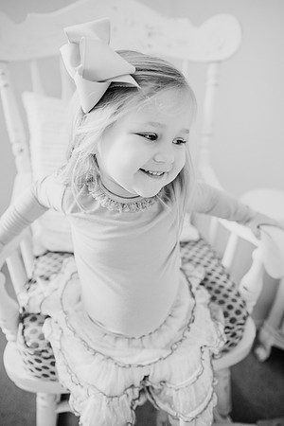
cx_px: 142
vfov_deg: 73.7
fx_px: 284
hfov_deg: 53.1
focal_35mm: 24
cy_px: 213
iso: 1000
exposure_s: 1/250
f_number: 2.5
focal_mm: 24
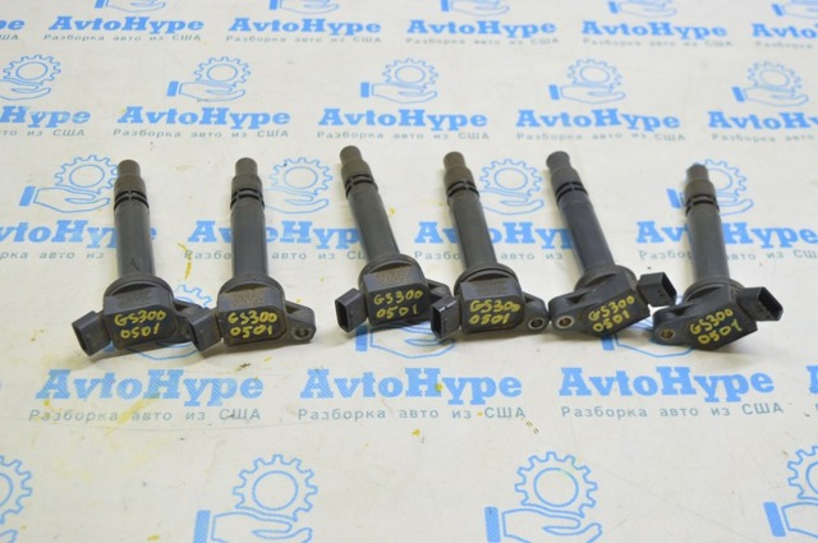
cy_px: 272
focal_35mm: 42
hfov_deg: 46.5
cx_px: 409
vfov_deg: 31.8
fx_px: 953
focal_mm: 28
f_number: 5.6
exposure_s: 1/20
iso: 400
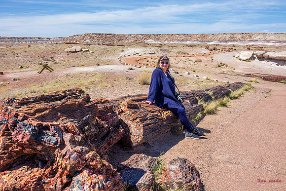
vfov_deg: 41.1
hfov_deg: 58.7
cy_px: 96
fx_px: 254
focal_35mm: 32
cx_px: 143
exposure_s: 1/250
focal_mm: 11.77
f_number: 5.6
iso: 100
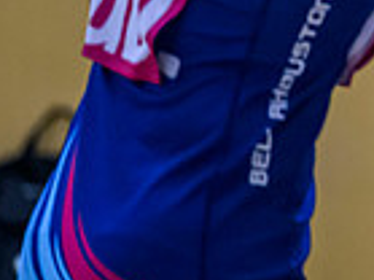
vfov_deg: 1.5
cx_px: 959
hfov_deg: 2.0
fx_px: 10924
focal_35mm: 1012
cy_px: -162
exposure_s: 1/1000
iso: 4000
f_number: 2.8
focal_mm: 200
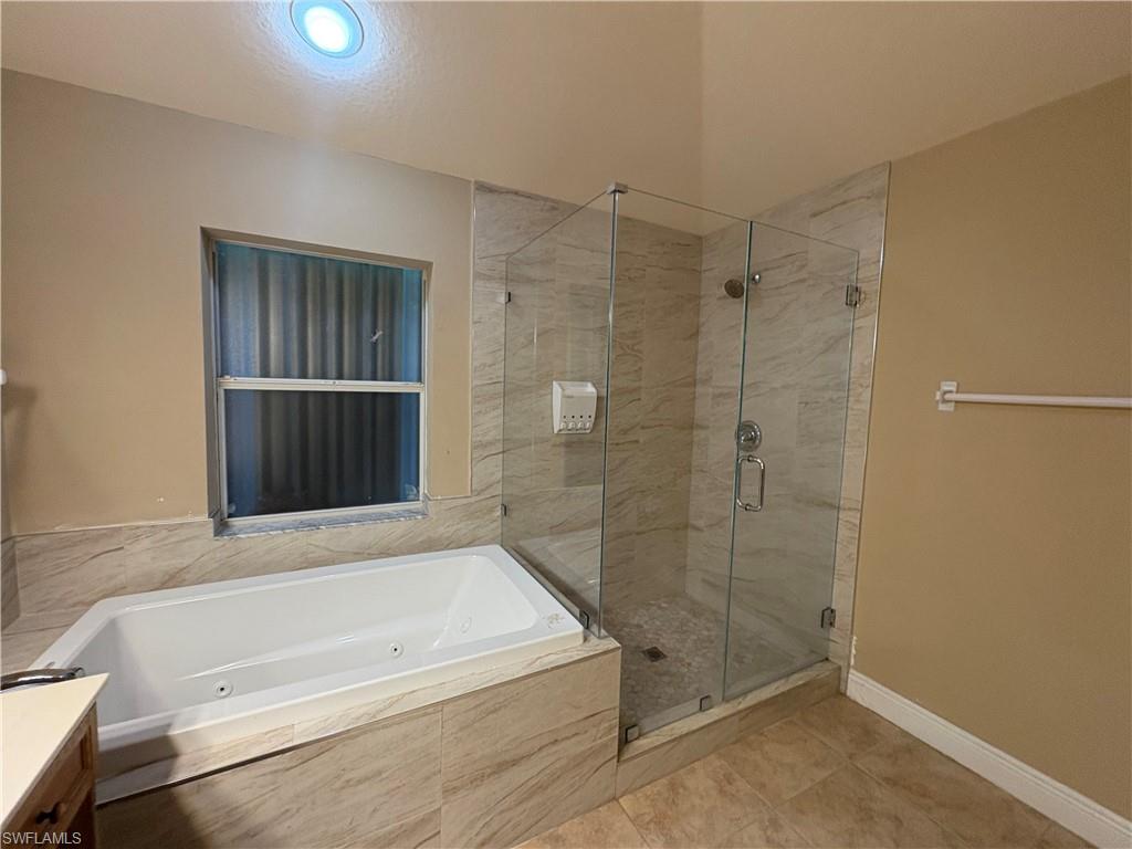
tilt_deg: -5.5
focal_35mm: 14
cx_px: 566
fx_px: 458
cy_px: 424
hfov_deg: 102.1
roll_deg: -2.4
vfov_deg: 85.7
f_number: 2.2
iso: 250
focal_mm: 2.22
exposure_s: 1/60
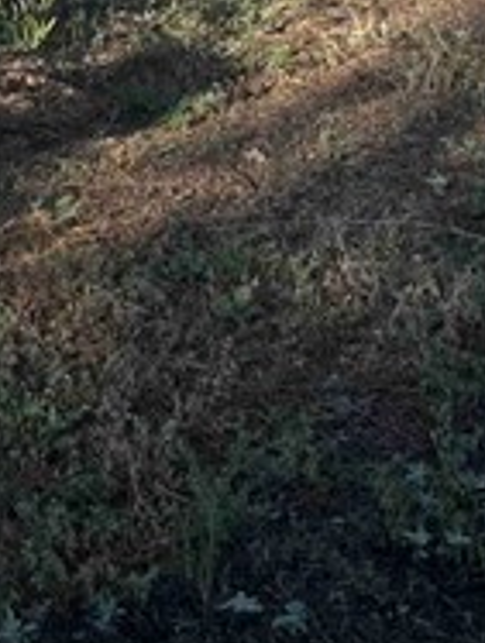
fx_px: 2644
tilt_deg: -4.7
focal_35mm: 142
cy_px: -684
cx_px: 310
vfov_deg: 12.2
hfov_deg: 10.5
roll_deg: +0.2
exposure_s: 1/2632
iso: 50
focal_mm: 5.1
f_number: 1.6
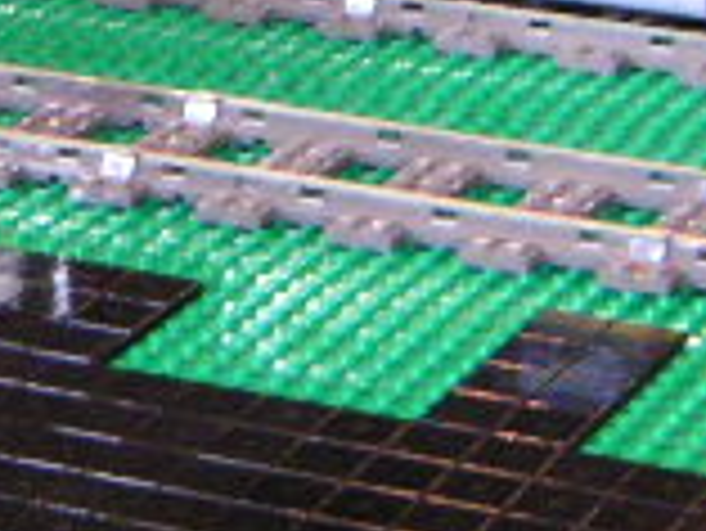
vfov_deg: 7.6
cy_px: 292
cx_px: -18
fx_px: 4001
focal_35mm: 196
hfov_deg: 10.0
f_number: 3
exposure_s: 1/20
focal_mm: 6.3
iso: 400
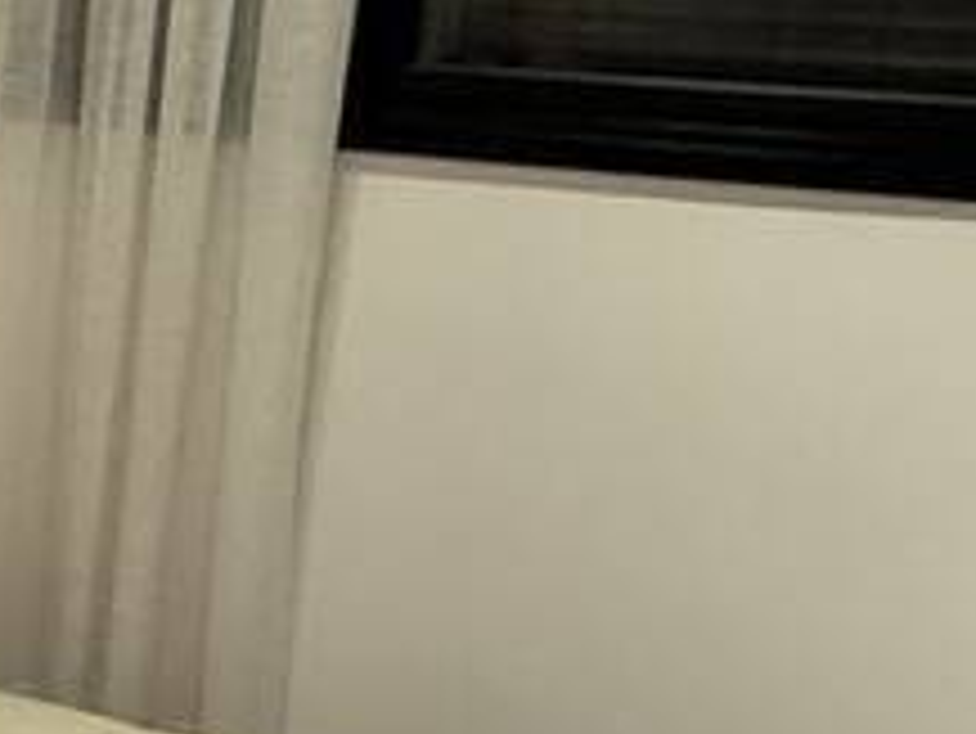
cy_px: 189
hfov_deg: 12.5
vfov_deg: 15.8
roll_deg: +1.6
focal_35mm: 93
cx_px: -1723
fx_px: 2624
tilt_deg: -8.3
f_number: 2.2
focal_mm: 2.22
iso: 250
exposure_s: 1/60
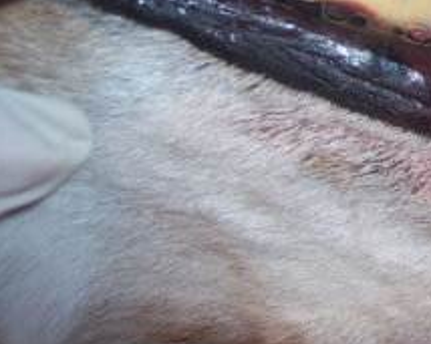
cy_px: -34
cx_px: 508
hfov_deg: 19.9
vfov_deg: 16.4
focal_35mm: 91
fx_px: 1160
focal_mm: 8
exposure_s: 1/64
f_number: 2.8
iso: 90
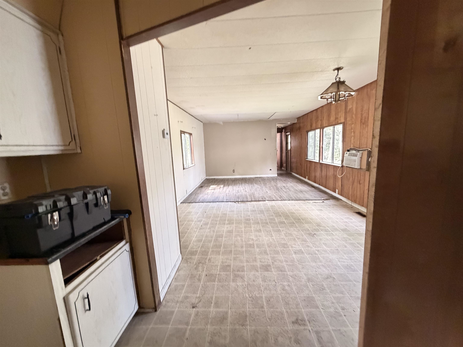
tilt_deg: -9.0
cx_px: 232
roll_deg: +1.7
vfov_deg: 85.7
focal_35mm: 14
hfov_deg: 102.1
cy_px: 174
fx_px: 187
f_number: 2.2
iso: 640
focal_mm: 2.22
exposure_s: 1/60
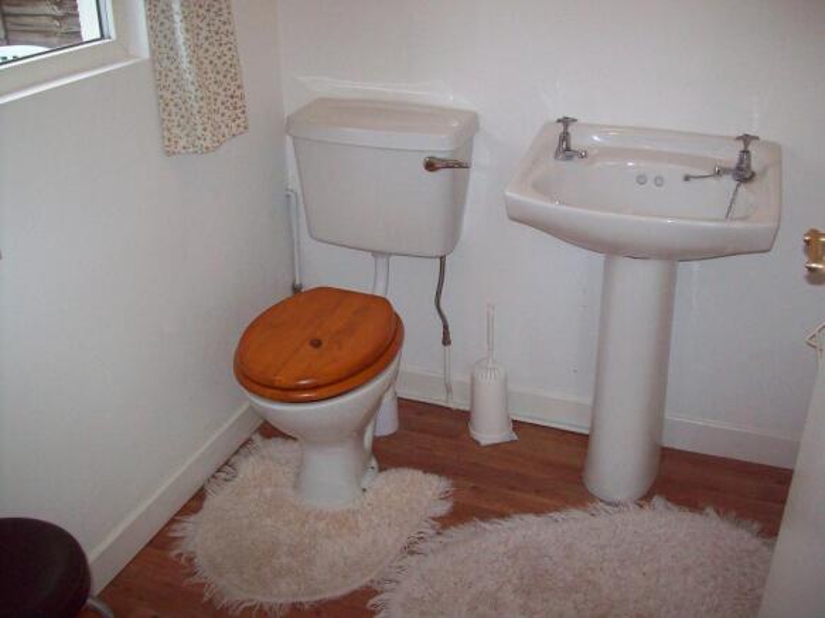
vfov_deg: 39.6
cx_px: 412
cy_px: 309
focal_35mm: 36
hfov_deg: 51.4
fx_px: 858
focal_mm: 6
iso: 200
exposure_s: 1/64
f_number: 2.7
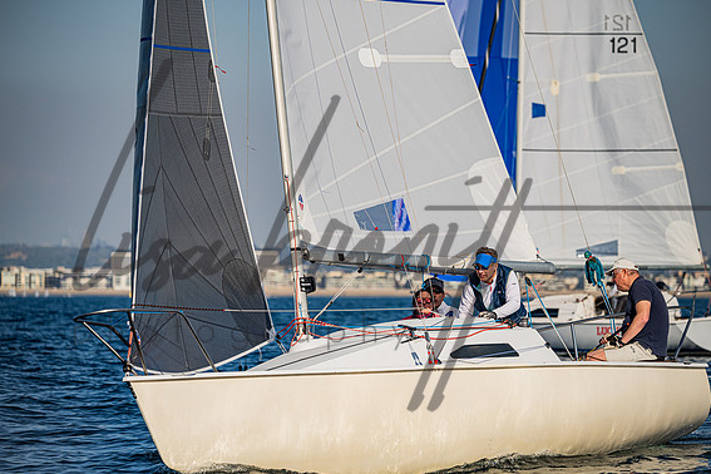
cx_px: 352
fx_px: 4246
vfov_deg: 6.4
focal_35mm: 215
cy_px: 238
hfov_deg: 9.6
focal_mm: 210
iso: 400
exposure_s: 1/5000
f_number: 5
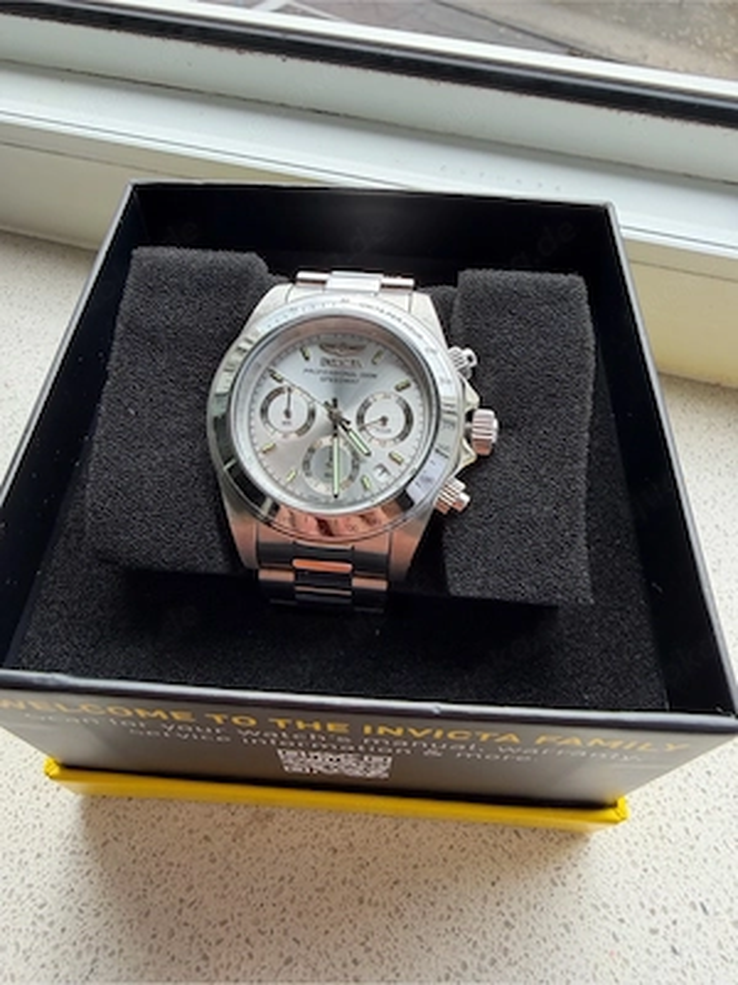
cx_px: 369
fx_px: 682
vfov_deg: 71.6
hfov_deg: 56.8
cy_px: 492
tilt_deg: -51.8
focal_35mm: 24
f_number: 2.2
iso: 50
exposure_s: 1/121
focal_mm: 2.22
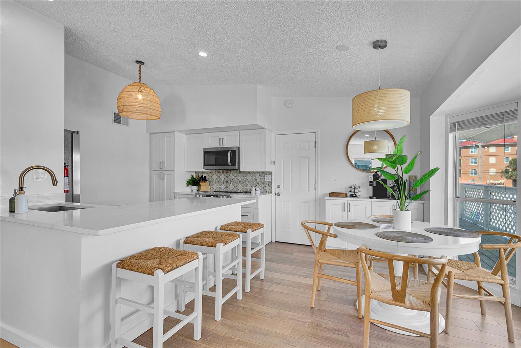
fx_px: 232
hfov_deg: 96.7
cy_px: 174
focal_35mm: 16
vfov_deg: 73.8
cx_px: 260
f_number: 9
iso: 200
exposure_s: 1/25
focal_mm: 16
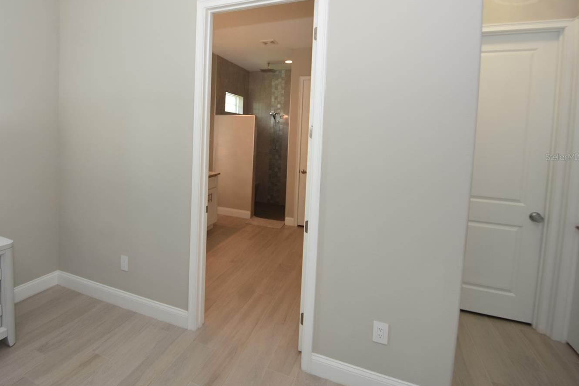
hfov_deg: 89.1
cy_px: 157
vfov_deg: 66.8
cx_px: 237
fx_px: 289
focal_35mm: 18
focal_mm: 10
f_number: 4
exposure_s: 1/60
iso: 220
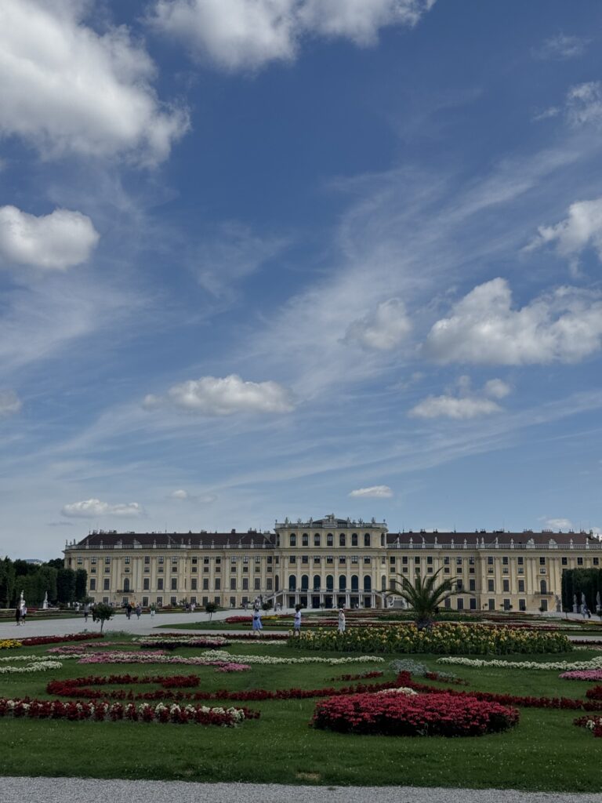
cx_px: 301
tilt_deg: +9.5
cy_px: 402
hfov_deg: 30.3
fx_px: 1113
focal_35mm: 48
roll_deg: -0.5
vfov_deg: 39.7
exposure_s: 1/7937
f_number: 1.78
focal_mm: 6.76
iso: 64
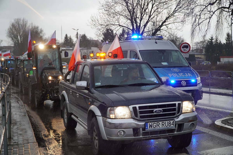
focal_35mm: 48
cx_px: 116
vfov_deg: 28.1
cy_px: 78
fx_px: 311
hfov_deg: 41.1
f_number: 4
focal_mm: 32
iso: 400
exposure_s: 1/160
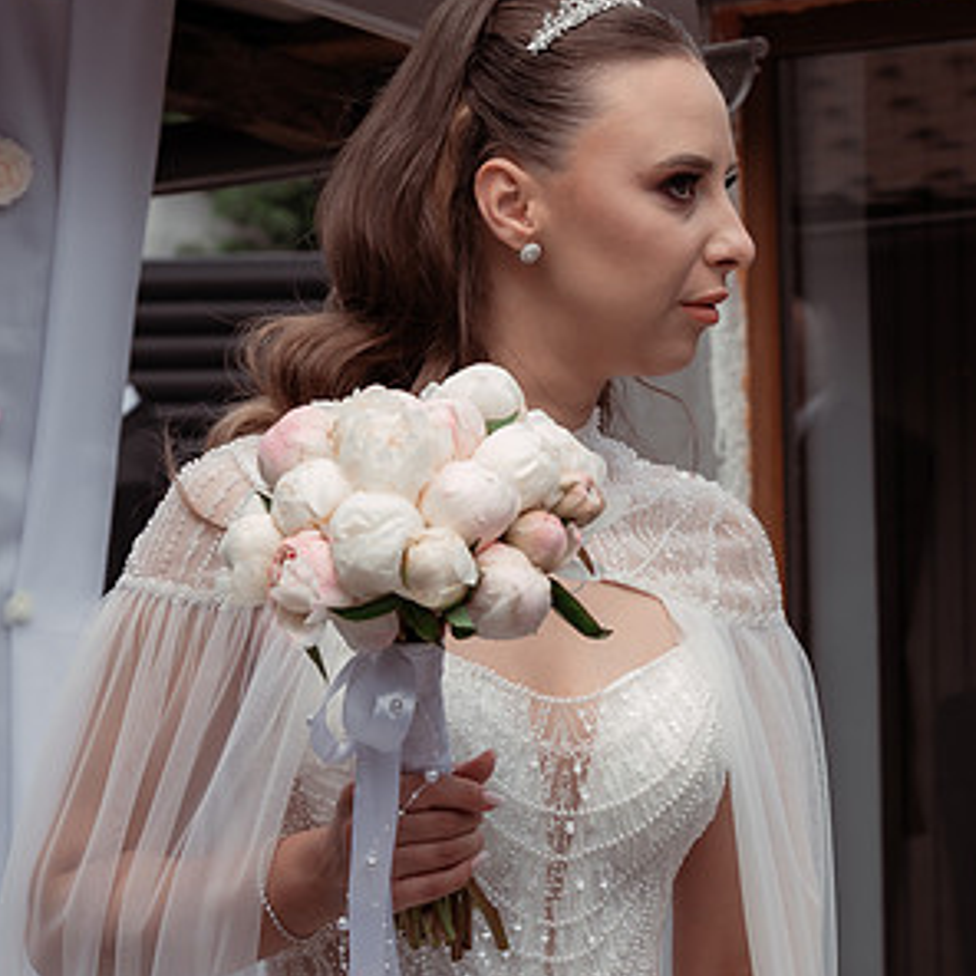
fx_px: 5263
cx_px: 935
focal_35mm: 165
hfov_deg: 10.5
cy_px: 643
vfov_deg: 10.6
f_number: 9
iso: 320
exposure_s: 1/500
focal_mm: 85
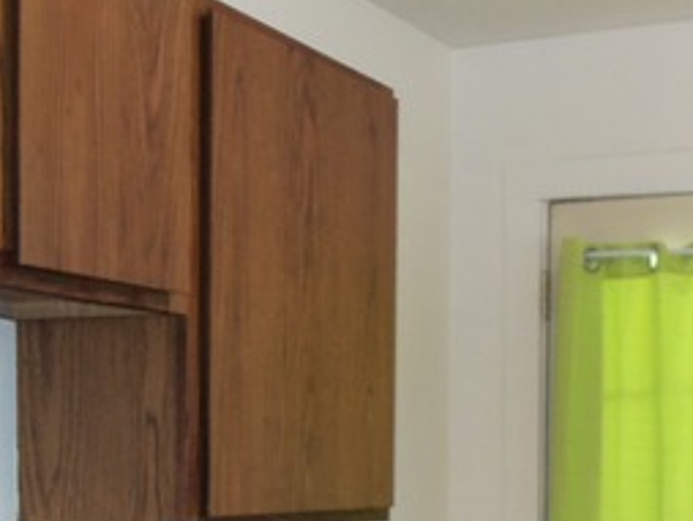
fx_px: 1463
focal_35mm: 73
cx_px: 502
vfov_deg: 19.7
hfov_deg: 26.4
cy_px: 510
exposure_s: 1/30
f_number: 3.4
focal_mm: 5.2
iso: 100
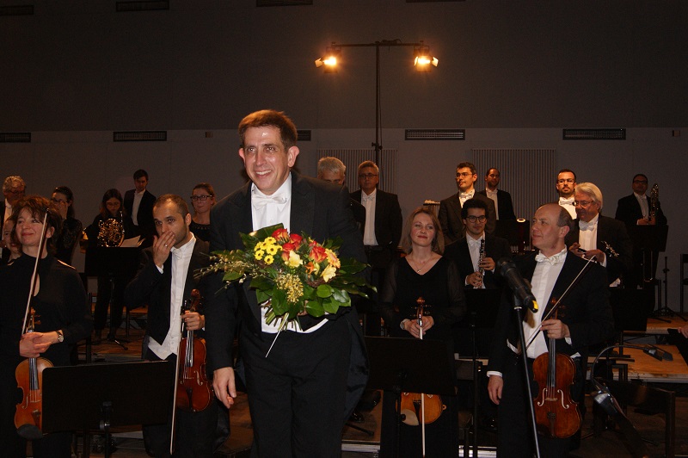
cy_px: 229
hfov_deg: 46.4
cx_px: 344
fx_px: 802
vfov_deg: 31.8
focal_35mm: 42
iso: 400
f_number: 5.6
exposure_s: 1/60
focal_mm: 28
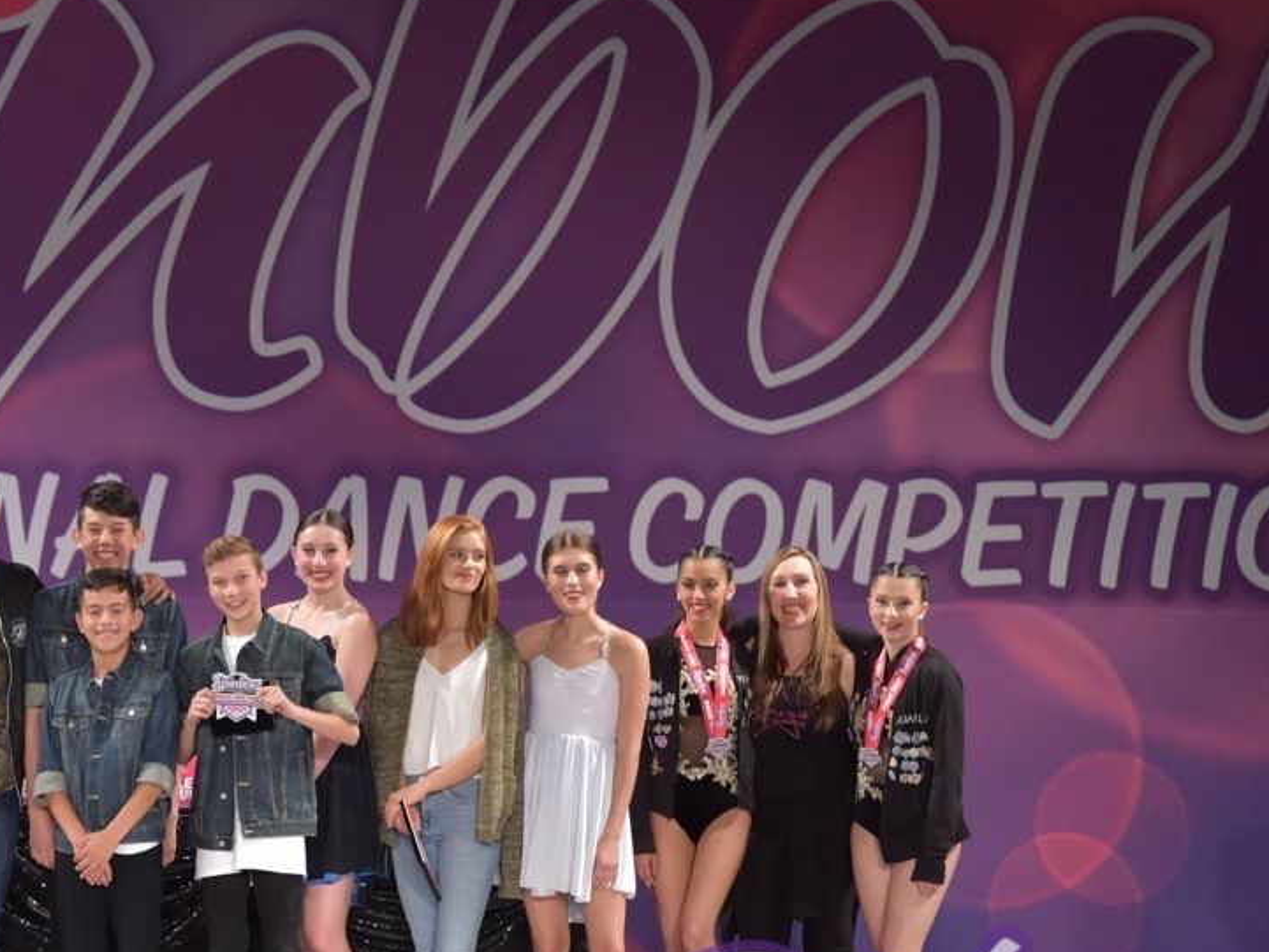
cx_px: 174
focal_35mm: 307
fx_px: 11256
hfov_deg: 6.4
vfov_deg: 4.8
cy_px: 484
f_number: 3.5
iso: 6400
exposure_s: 1/2500
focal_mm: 180
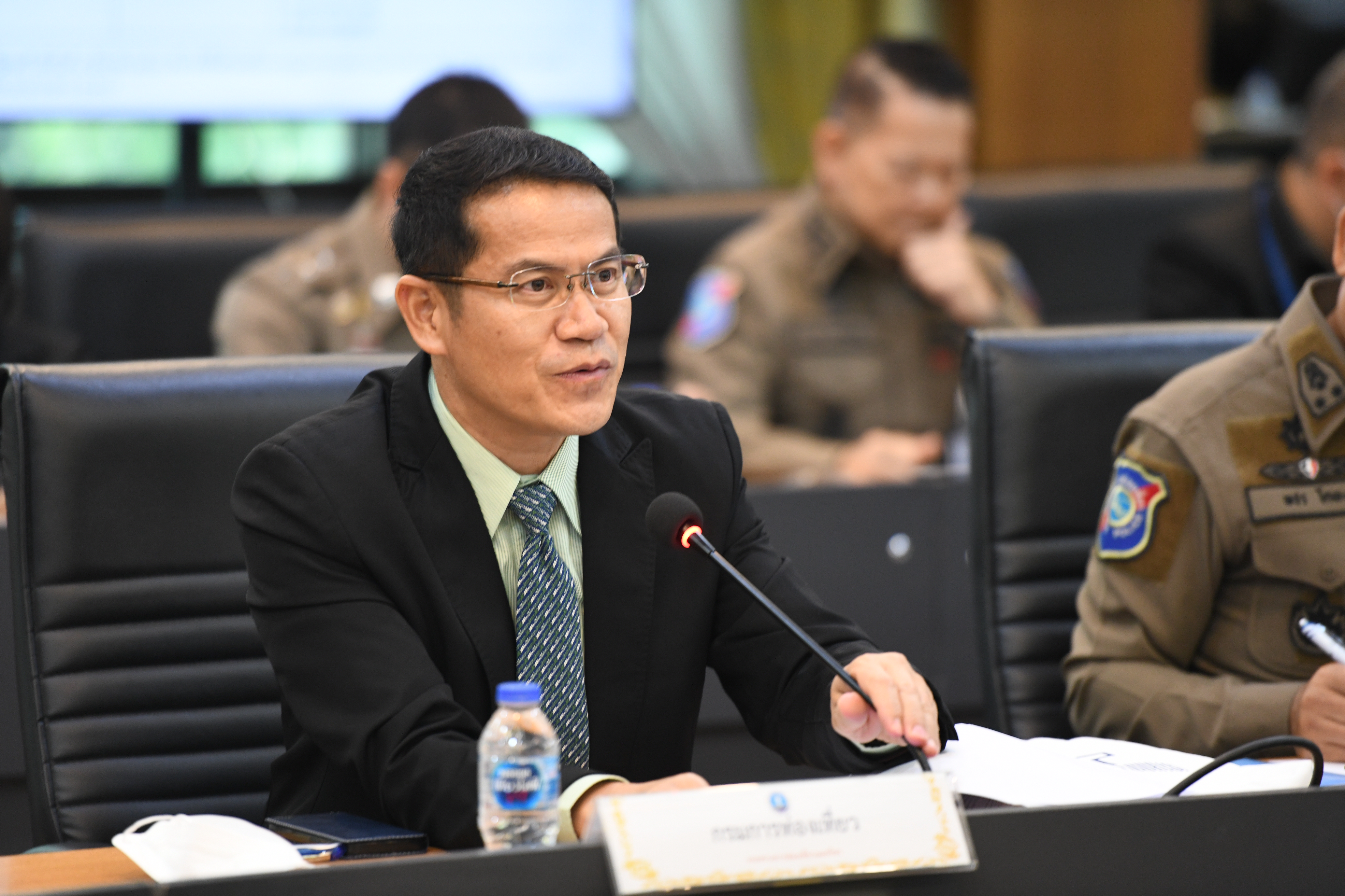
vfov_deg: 7.0
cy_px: 448
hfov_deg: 10.5
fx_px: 7285
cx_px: 672
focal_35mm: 195
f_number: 2.8
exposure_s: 1/100
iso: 1600
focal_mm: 195
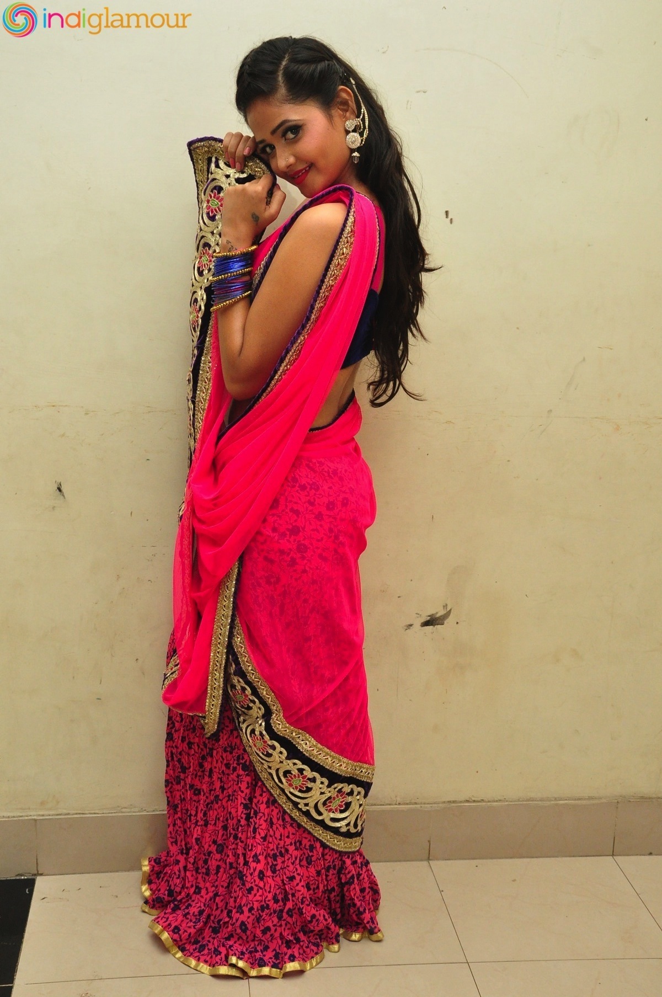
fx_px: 1244
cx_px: 331
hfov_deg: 29.8
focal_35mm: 45
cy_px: 498
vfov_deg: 43.7
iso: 1600
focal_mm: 30
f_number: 7.1
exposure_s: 1/125
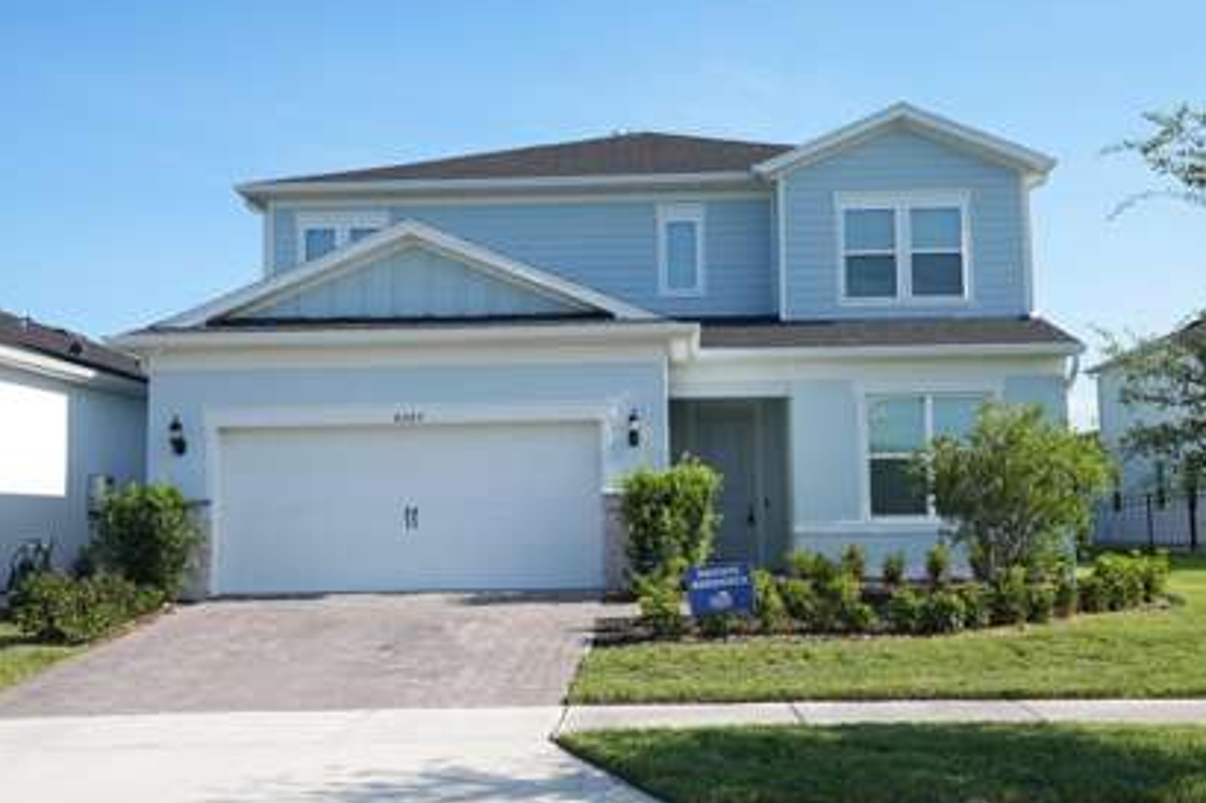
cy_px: 403
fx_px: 1373
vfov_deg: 32.6
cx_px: 653
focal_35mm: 41
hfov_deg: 47.4
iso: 80
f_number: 4.5
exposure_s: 1/400
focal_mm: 35
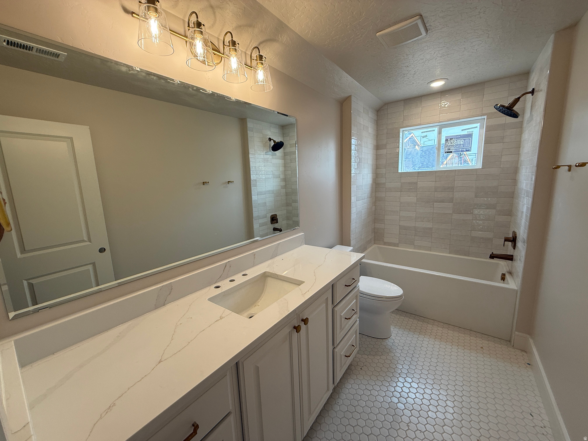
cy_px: 220
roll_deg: +2.7
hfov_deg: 102.1
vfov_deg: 85.7
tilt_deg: -9.5
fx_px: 238
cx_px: 294
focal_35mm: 14
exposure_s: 1/120
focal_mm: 2.22
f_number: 2.2
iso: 64
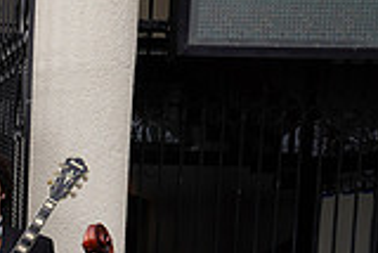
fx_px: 1408
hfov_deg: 13.8
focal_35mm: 134
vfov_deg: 9.8
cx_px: -284
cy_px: 434
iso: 200
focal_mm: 37
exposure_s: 1/200
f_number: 7.1
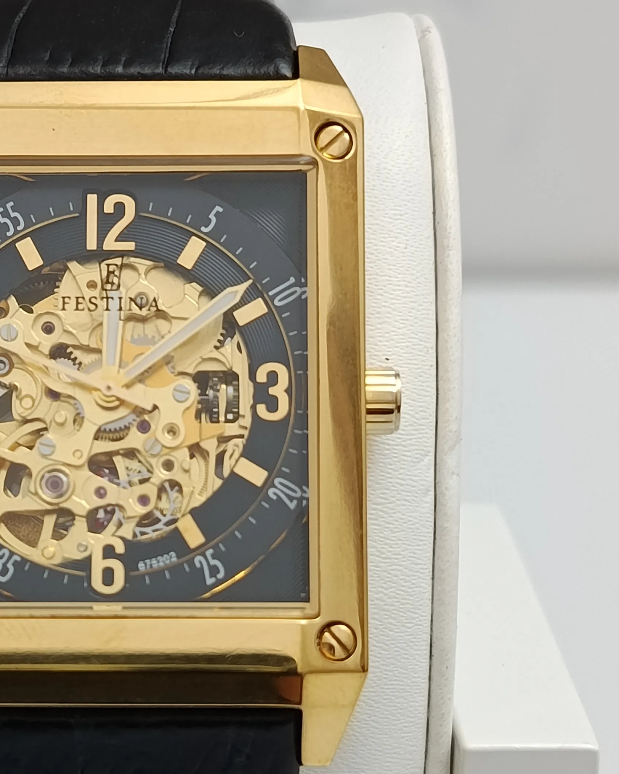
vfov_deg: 21.7
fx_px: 2015
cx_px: 116
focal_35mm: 88
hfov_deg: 17.3
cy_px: 490
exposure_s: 1/100
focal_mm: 5.24
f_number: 1.7
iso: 412
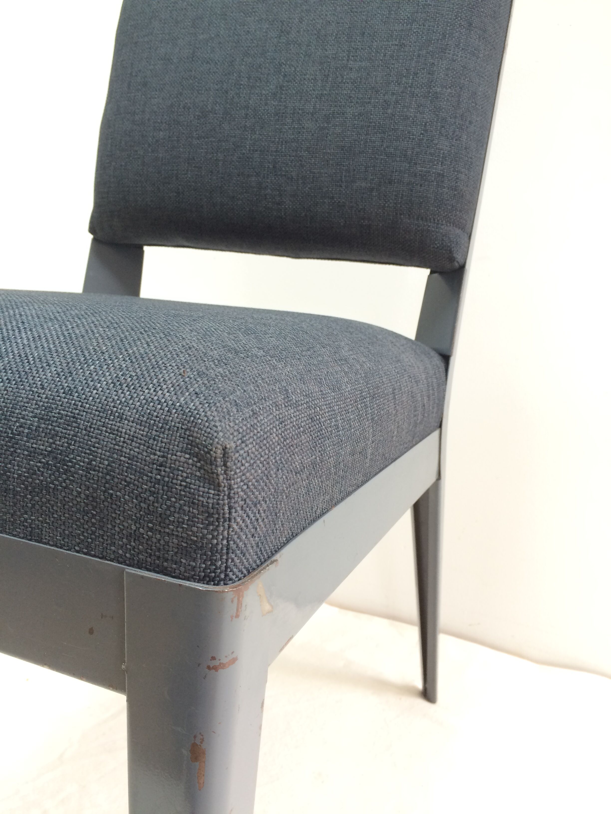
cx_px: 306
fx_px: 682
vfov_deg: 61.7
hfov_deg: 48.2
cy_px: 407
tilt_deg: -11.4
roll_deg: -3.6
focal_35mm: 29
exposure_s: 1/33
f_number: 2.2
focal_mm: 4.15
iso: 40
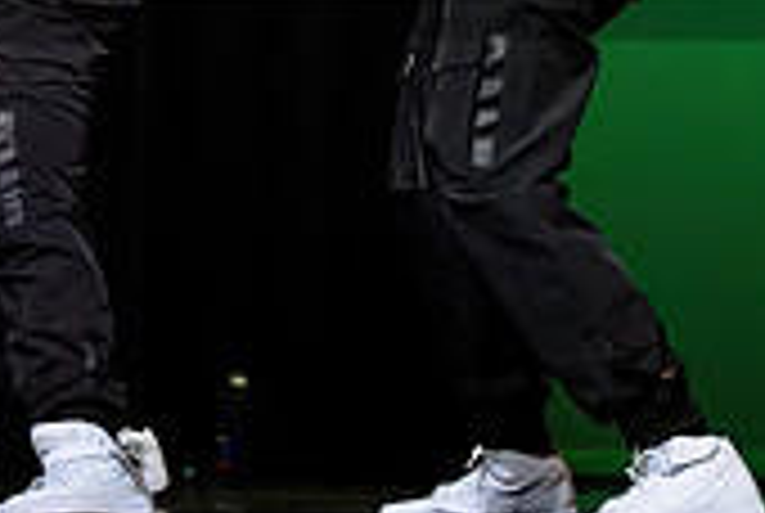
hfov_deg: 9.5
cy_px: -241
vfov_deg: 6.3
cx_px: 403
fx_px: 4598
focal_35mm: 216
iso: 1600
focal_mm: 60
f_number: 2.8
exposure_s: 1/270
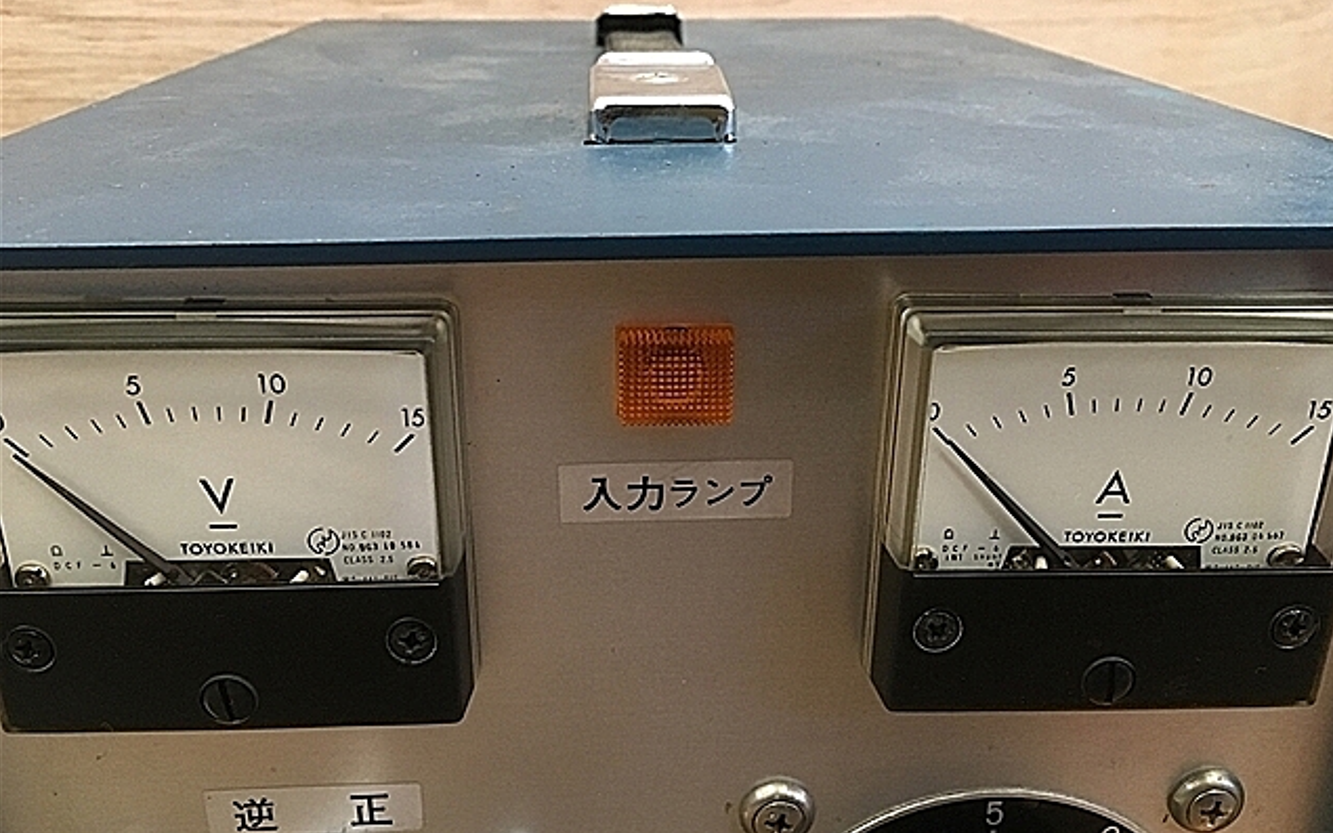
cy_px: 386
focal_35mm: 31
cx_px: 670
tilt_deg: -20.8
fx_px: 1126
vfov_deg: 40.6
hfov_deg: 61.2
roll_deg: +0.5
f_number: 2.2
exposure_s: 1/30
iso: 125
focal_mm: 4.15
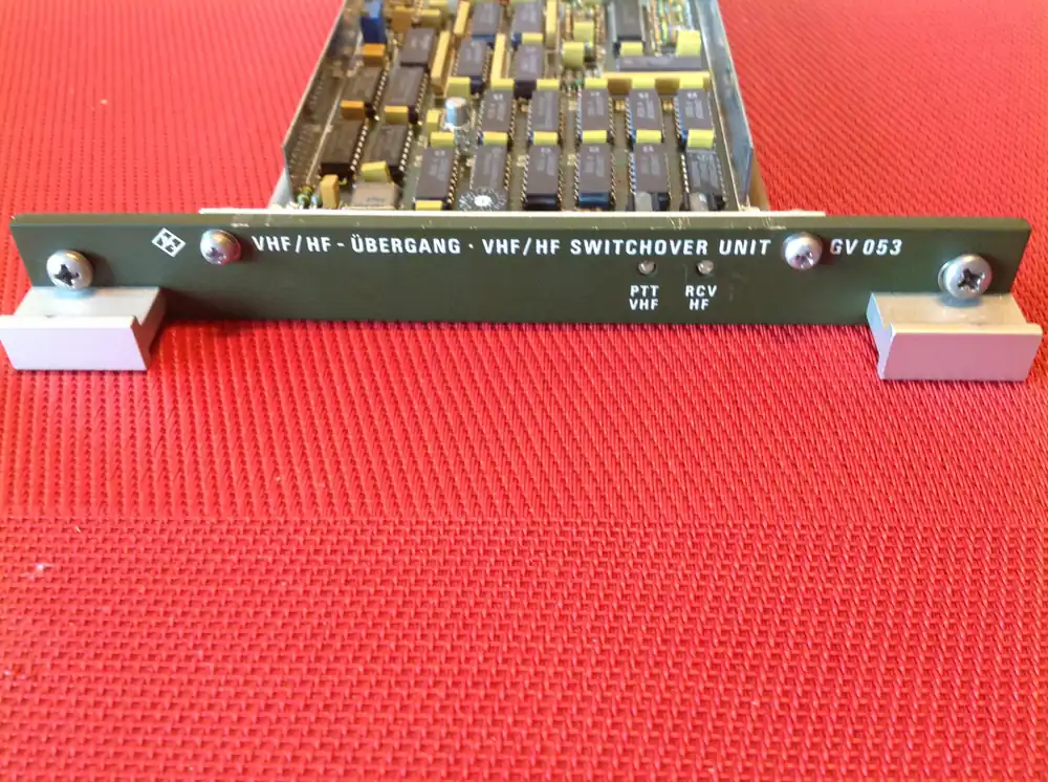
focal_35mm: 35
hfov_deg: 52.7
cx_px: 524
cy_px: 391
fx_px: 1058
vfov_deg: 40.6
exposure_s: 1/15
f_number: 2.4
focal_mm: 4.28
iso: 125
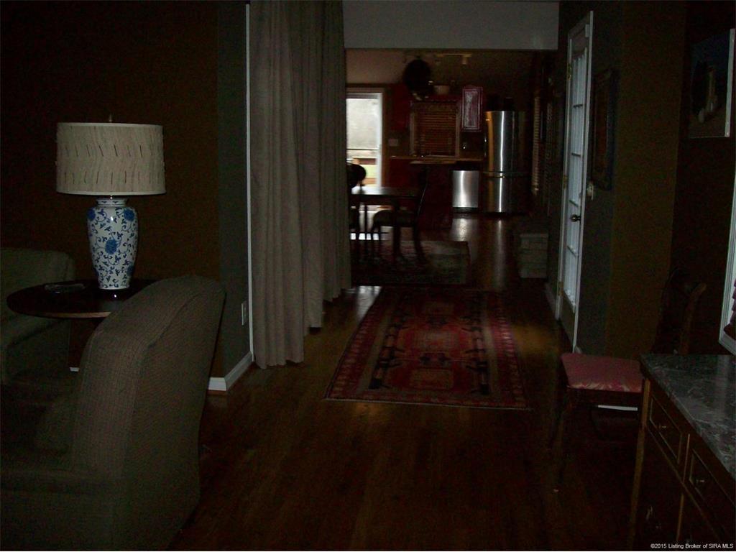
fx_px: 765
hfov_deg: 51.4
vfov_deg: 39.7
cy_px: 276
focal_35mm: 36
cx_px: 368
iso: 200
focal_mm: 6
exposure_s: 1/64
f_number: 2.7
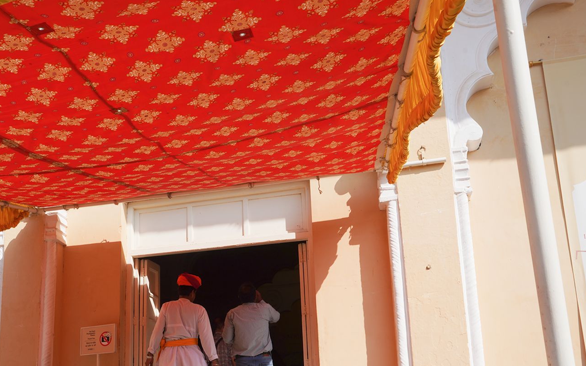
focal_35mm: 38
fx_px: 607
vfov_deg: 32.5
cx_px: 202
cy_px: 301
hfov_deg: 50.7
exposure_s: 1/100
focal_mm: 24
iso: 100
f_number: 16
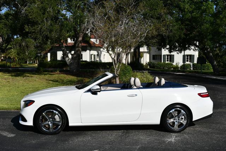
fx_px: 276
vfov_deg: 30.6
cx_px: 113
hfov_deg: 44.5
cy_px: 76
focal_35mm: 44
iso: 100
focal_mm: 22
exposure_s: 1/400
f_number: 10
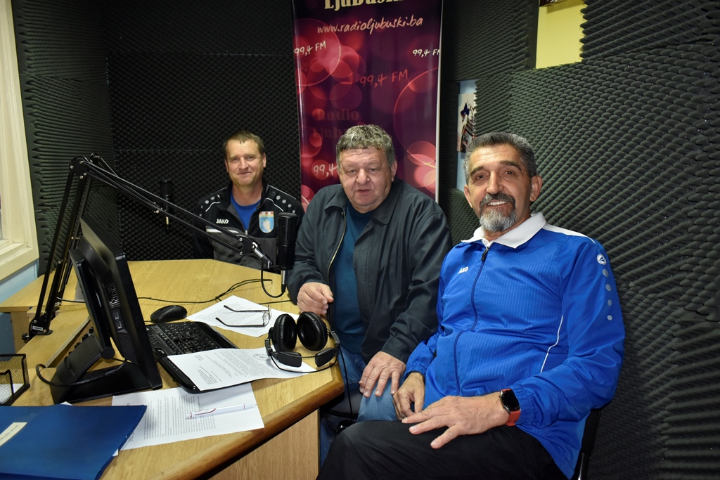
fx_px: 600
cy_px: 240
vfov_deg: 43.6
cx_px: 360
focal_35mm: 30
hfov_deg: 61.9
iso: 900
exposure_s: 1/60
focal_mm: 20
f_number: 3.5
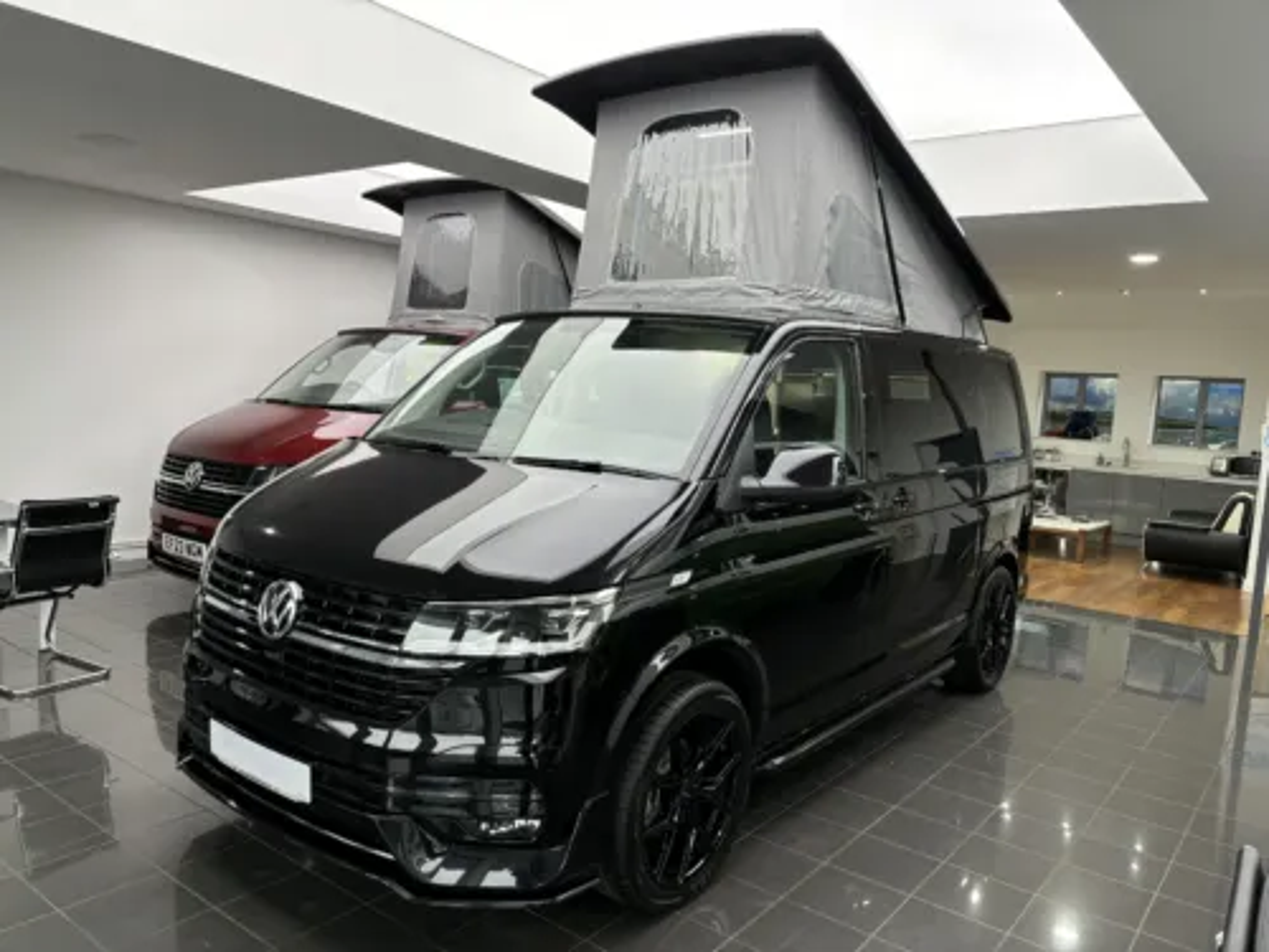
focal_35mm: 26
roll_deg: -3.7
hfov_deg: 67.3
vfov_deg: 53.1
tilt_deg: -5.8
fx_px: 953
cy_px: 476
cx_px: 634
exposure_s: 1/100
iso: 100
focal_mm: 5.96
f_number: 1.6
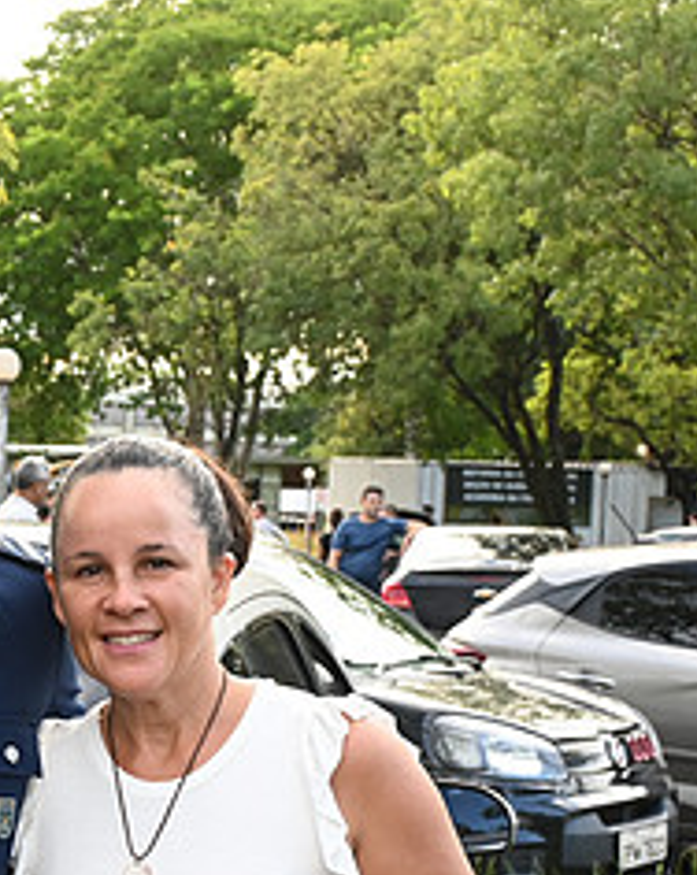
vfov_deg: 18.0
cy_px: 710
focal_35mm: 106
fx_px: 2733
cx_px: -96
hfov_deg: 14.2
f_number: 6.3
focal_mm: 30.5
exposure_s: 1/250
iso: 640
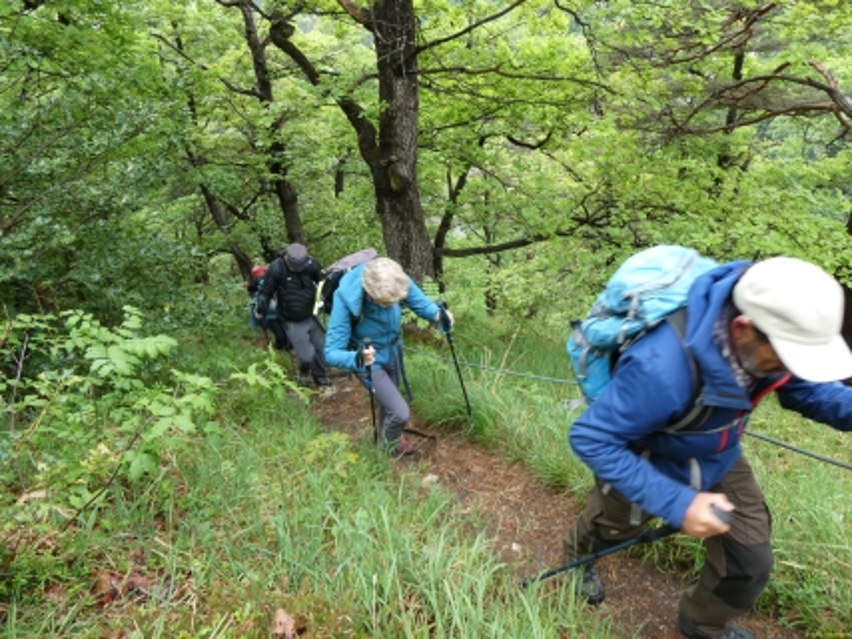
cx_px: 426
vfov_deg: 56.8
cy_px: 320
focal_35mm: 24
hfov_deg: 71.6
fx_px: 591
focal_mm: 4.3
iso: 80
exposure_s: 1/60
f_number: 3.3
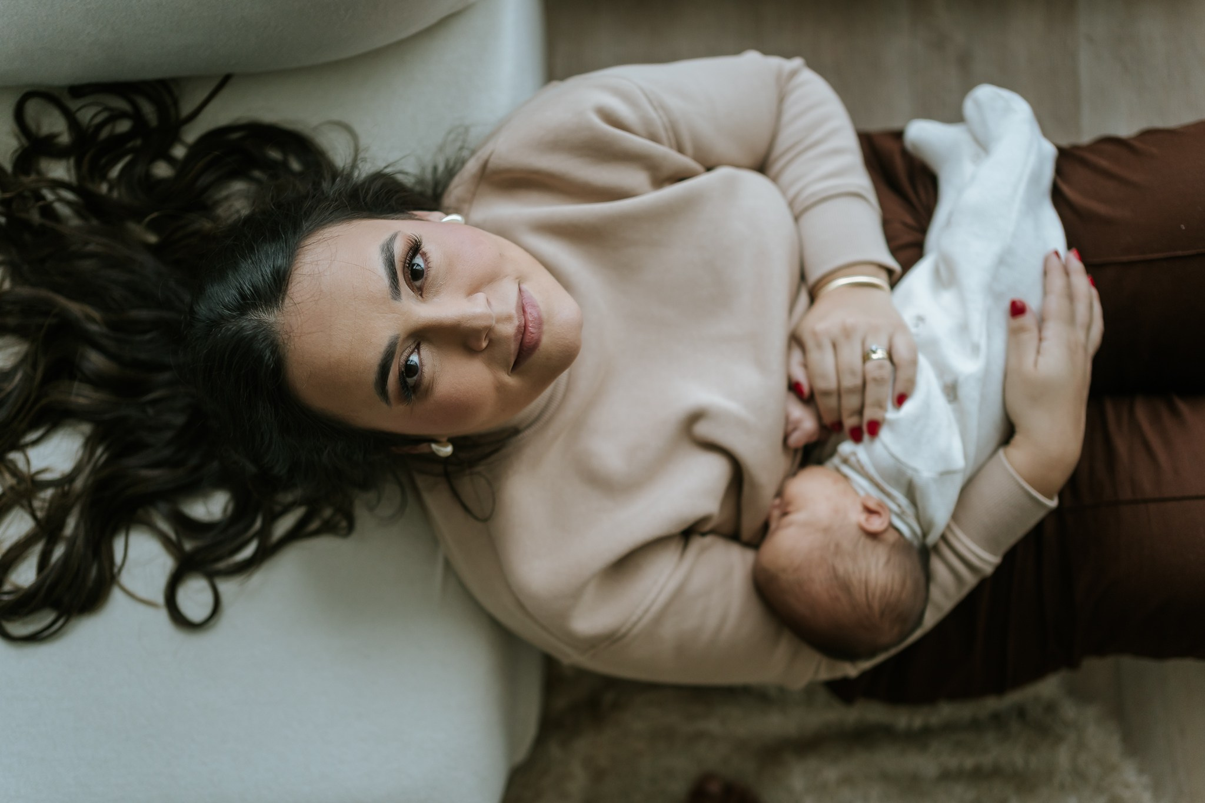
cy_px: 402
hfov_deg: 54.4
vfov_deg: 37.8
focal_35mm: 35
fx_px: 1171
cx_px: 602
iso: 640
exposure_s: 1/500
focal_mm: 35
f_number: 2
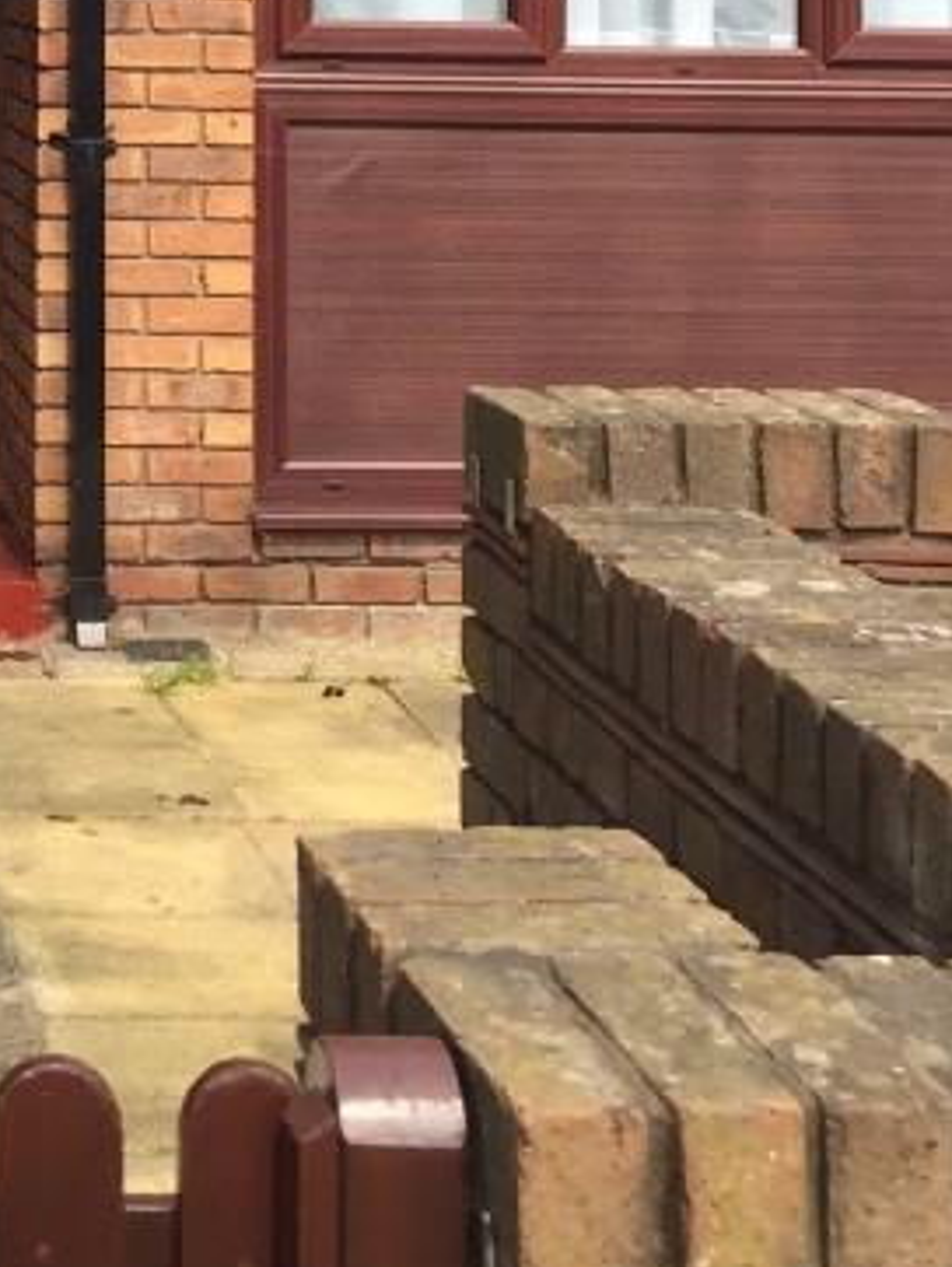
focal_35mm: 82
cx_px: -210
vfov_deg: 22.0
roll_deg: -0.9
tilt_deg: +3.0
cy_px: -248
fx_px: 3003
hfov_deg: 17.2
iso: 32
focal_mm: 4.15
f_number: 2.2
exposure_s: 1/520
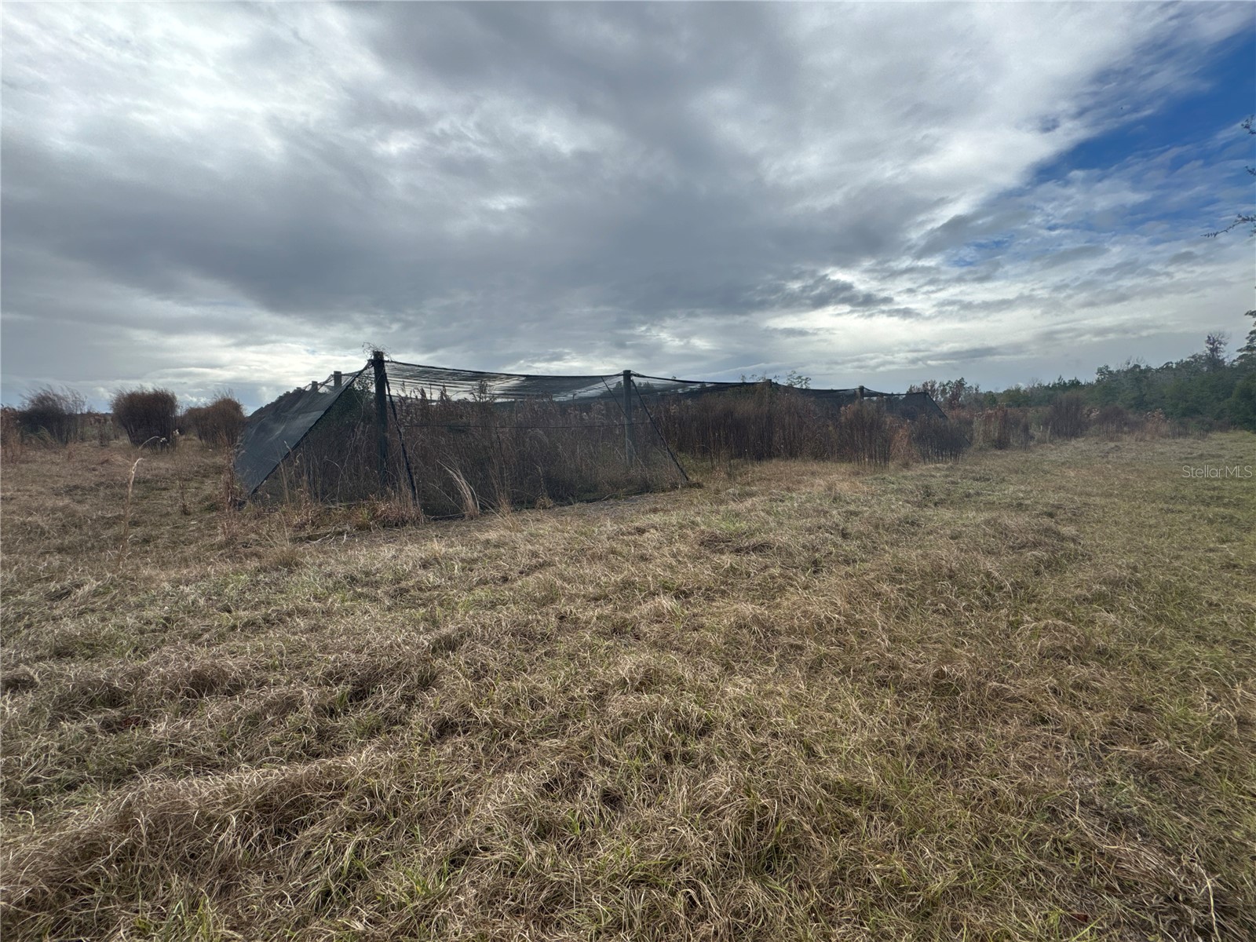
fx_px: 508
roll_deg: +0.4
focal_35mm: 14
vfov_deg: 85.7
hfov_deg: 102.1
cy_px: 471
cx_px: 628
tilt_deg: -5.4
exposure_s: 1/1567
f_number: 2.2
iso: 40
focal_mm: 2.22
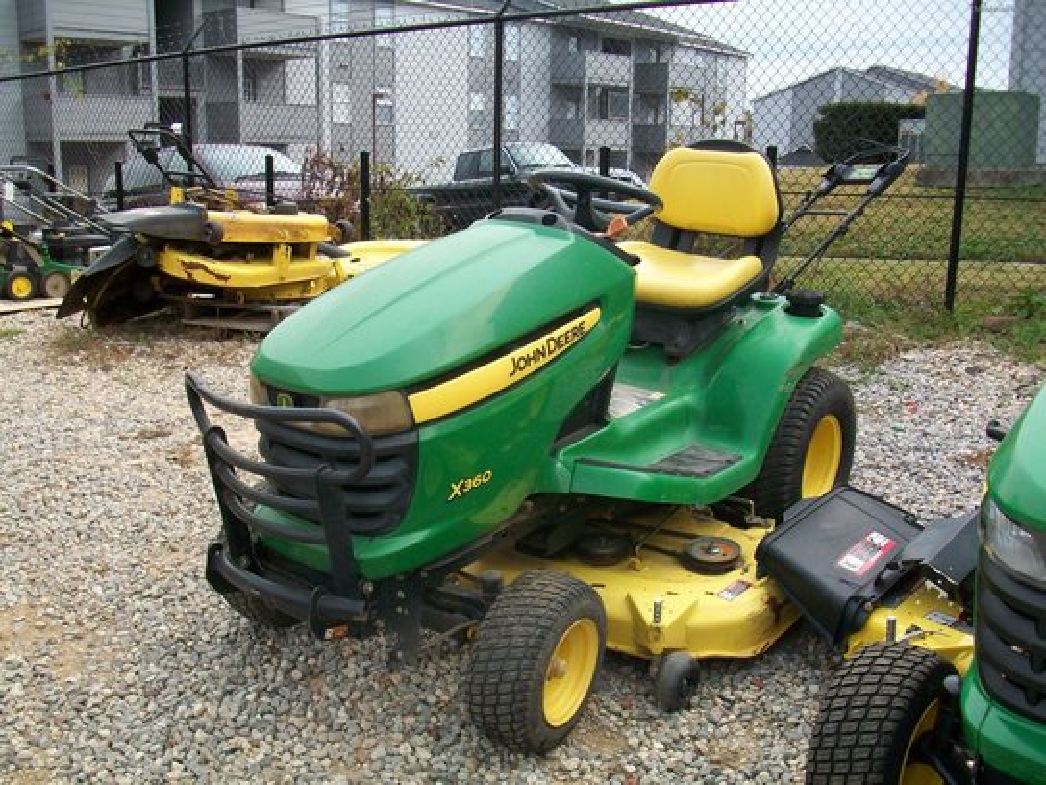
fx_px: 1027
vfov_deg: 41.8
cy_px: 392
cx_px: 523
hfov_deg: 54.0
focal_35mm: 34
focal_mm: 5.7
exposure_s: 1/320
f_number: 2.8
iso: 80
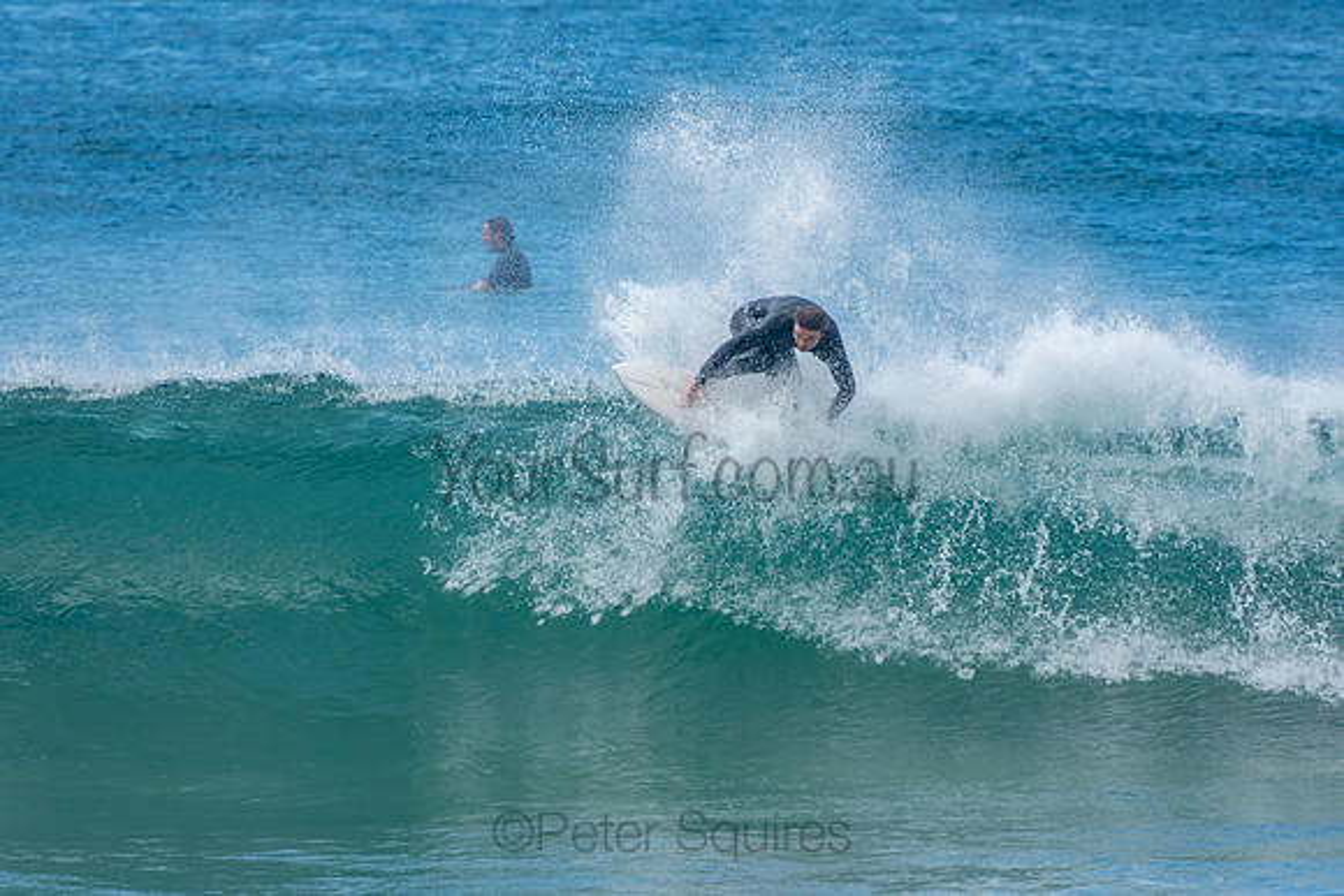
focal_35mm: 600
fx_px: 22404
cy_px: 448
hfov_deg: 3.4
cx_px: 672
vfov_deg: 2.3
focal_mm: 400
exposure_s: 1/1250
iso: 320
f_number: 5.6
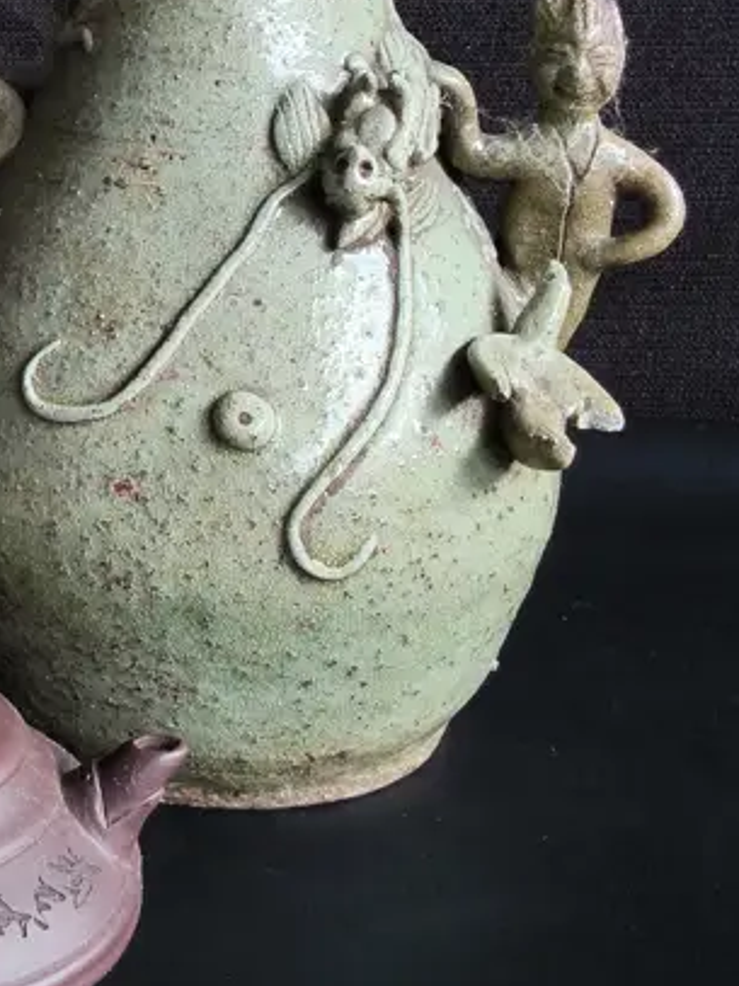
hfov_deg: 20.5
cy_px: 177
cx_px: -92
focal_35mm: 68
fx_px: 1937
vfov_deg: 27.9
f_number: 2
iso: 50
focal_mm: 2.87
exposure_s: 1/100
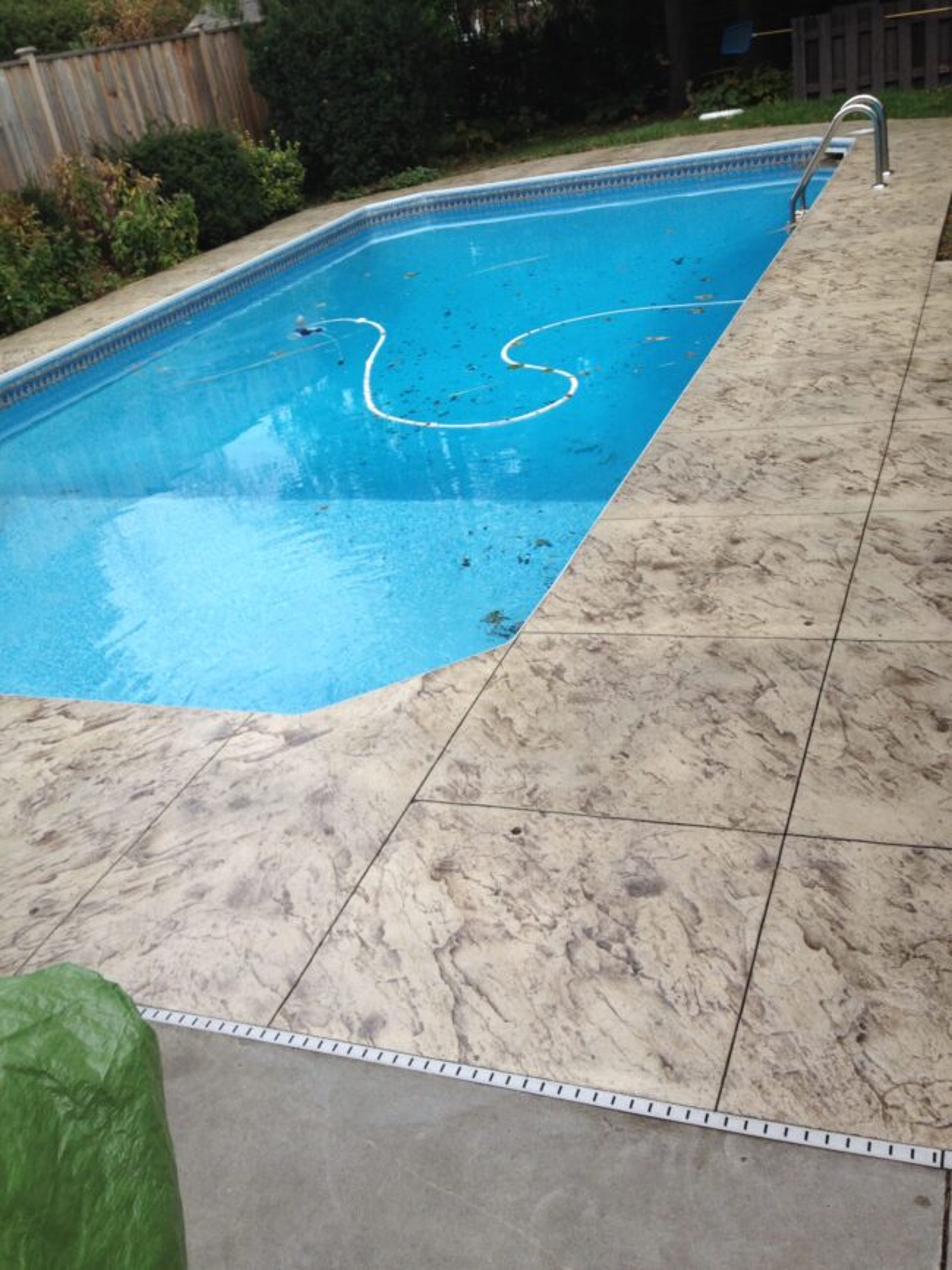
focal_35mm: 35
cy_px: 635
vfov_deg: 52.6
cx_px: 476
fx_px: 1284
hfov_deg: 40.7
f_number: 2.4
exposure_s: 1/386
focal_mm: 4.28
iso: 50
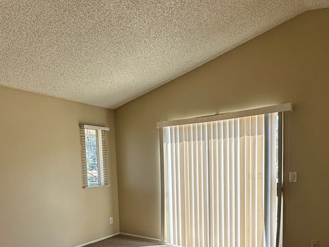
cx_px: 156
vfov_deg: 47.8
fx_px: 266
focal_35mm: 28
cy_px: 187
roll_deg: +2.1
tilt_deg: -3.3
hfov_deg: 63.4
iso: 40
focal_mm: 2.22
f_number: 2.2
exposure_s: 1/489
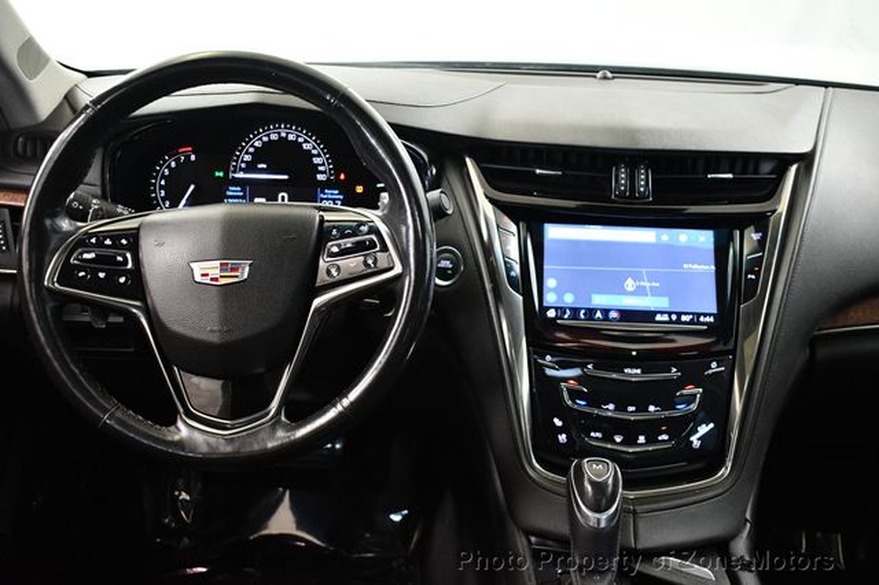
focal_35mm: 40
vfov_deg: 33.4
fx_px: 976
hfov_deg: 48.5
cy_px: 292
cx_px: 440
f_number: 4
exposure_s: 1/60
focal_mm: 27
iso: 3600
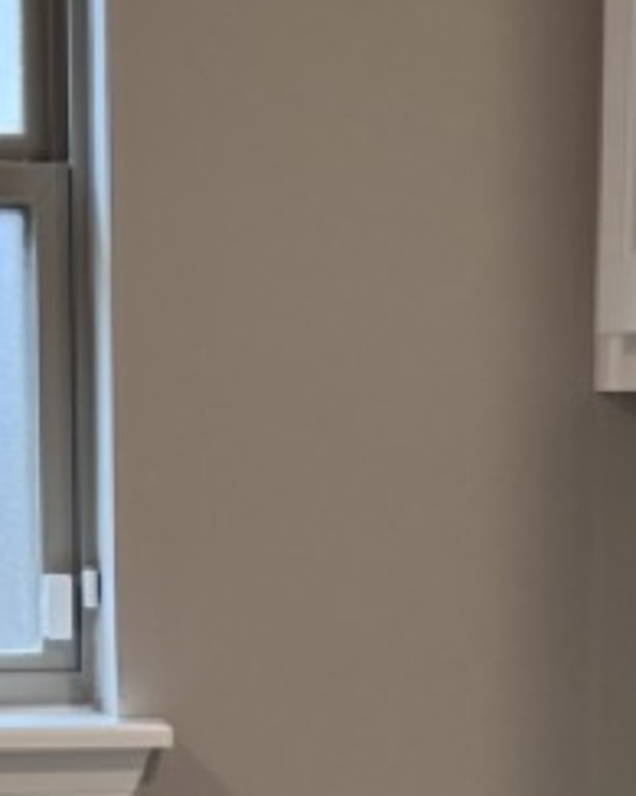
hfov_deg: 11.6
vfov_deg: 13.5
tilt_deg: -13.8
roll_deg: +0.9
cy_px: 1266
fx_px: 3131
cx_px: 284
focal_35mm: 133
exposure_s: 1/120
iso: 100
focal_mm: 5.7
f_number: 1.5
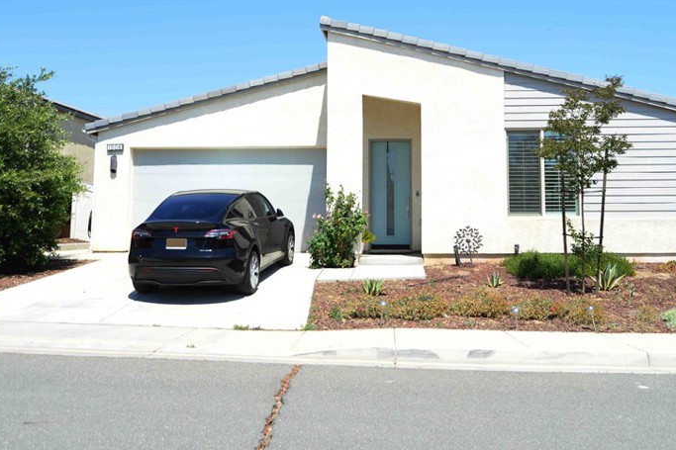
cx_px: 384
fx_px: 676
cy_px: 147
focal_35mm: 36
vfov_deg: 36.4
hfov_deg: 53.0
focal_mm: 24
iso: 200
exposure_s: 1/250
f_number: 9
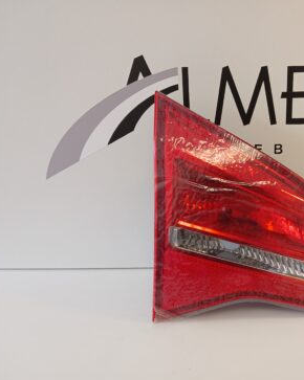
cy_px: 188
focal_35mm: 35
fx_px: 394
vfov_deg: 51.6
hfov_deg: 40.8
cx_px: 233
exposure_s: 1/50
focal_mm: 3.98
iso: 50
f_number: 1.8
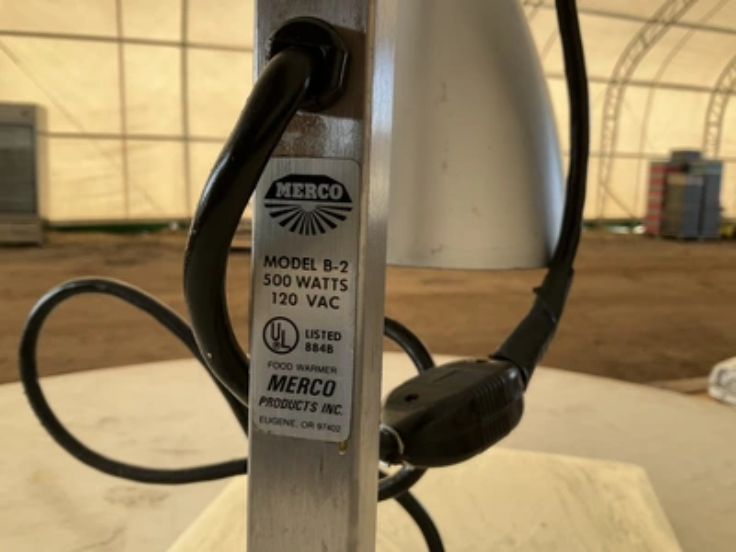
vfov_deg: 48.2
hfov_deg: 61.7
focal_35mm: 29
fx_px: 617
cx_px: 368
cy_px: 276
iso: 20
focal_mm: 3
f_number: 1.8
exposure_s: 1/122
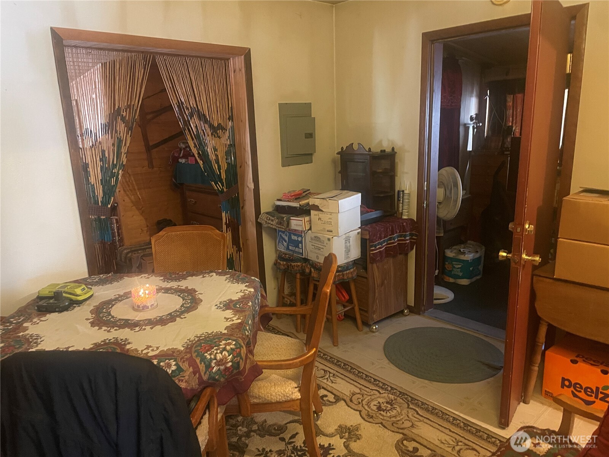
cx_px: 304
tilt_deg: -15.5
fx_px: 457
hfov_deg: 67.3
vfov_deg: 53.1
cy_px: 228
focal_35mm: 26
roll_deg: +2.7
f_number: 1.6
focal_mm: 4.2
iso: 800
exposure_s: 1/28
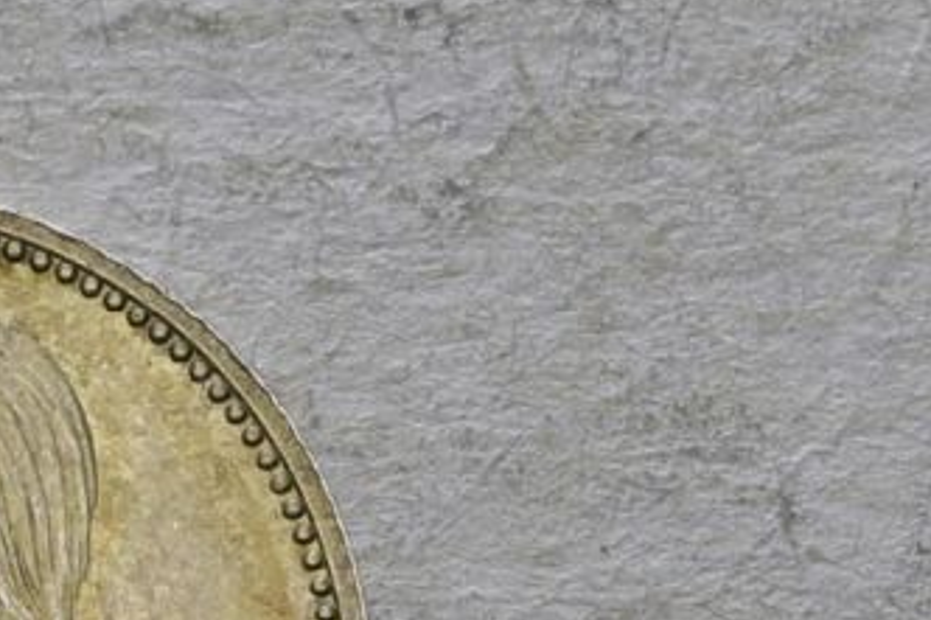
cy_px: 1063
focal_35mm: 397
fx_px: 10272
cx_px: -836
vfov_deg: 3.4
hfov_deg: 5.1
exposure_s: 1/250
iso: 400
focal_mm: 55
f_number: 14
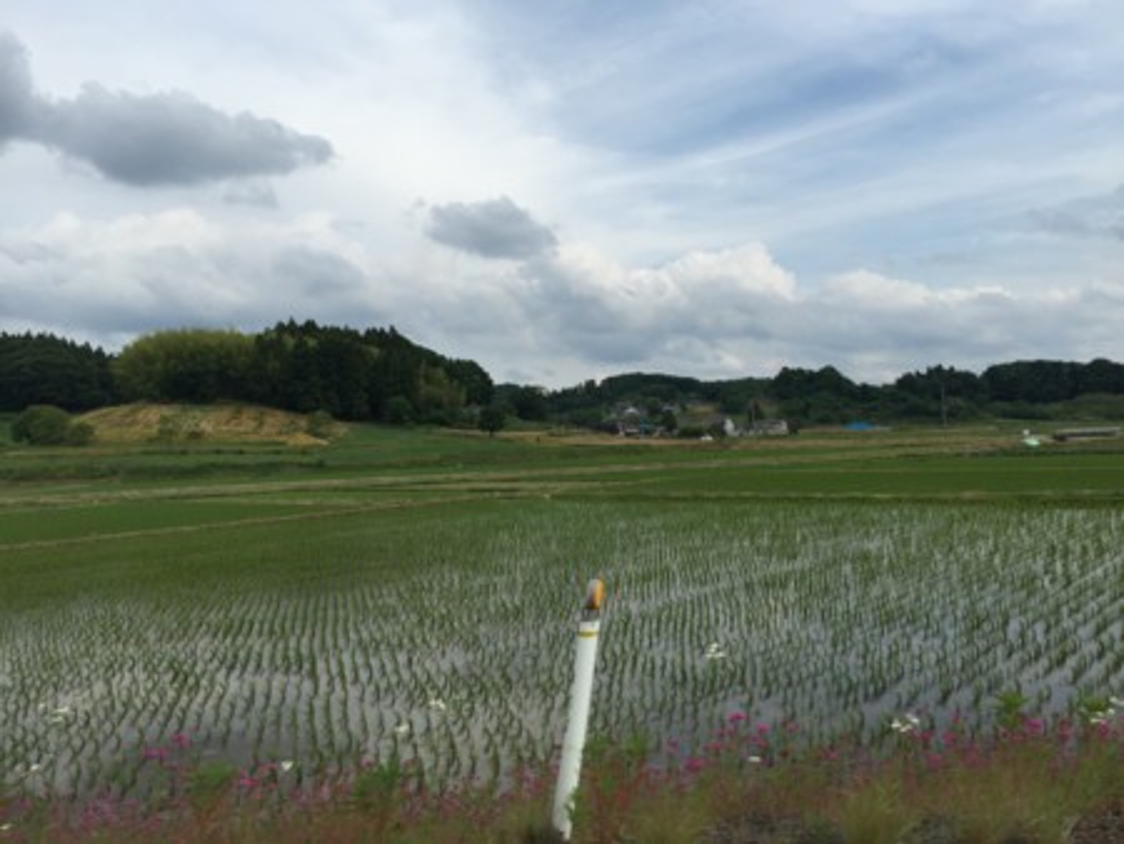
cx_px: 562
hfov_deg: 61.6
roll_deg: +1.9
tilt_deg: +1.6
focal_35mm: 29
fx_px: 942
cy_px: 422
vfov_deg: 48.3
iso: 32
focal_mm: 4.15
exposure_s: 1/1883
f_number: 2.2
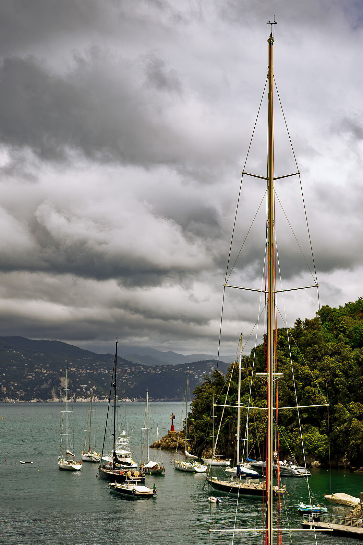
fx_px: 1028
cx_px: 272
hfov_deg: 19.9
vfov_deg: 29.3
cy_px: 394
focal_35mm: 68
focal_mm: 45
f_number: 4.5
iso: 80
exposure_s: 1/1000
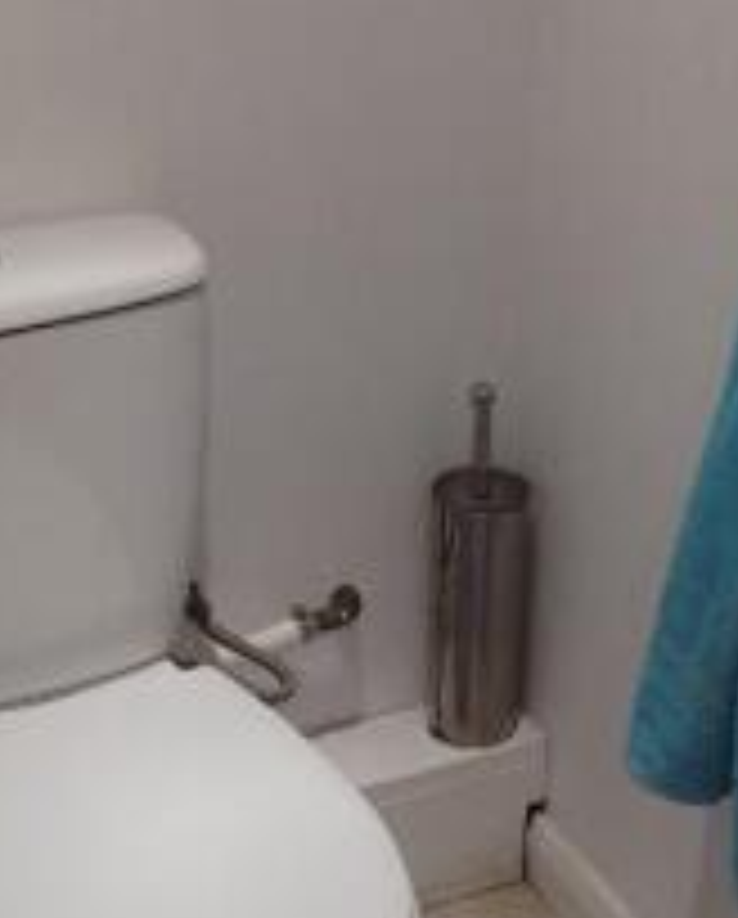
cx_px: 358
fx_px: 1742
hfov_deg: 23.9
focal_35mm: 64
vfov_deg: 29.3
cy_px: 605
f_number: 3.1
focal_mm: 4
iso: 180
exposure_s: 1/30
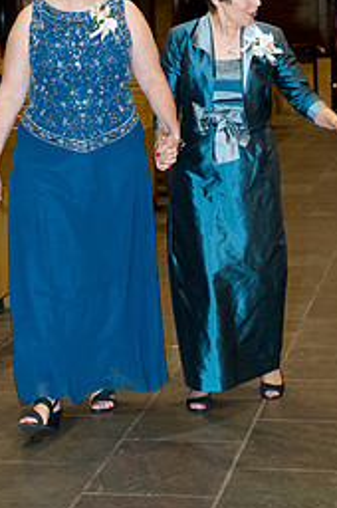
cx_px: 156
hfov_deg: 11.1
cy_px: 77
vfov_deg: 16.5
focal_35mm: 123
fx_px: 1732
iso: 1250
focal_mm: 70
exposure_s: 1/60
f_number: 4.5
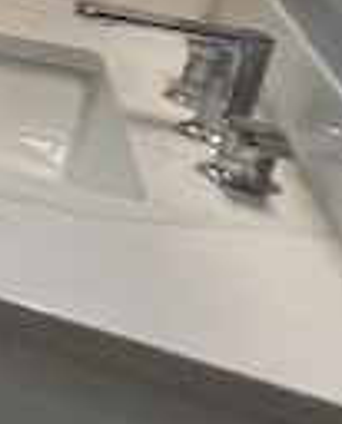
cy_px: -106
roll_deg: +0.7
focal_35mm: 79
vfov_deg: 22.0
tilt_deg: -15.7
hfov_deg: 8.6
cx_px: -963
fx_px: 996
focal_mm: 1.57
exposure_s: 1/120
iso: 250
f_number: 1.8
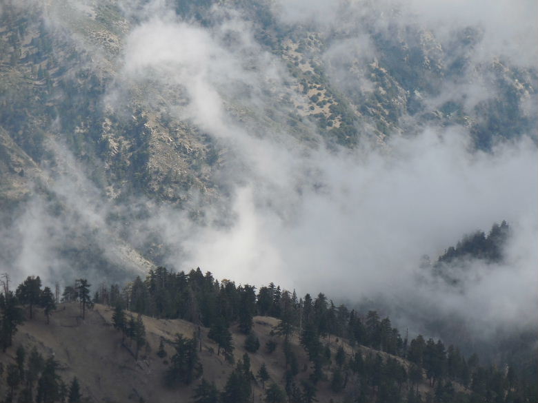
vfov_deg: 10.0
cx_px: 269
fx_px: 2316
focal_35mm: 149
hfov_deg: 13.3
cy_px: 202
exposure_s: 1/500
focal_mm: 26.8
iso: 125
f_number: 5.4
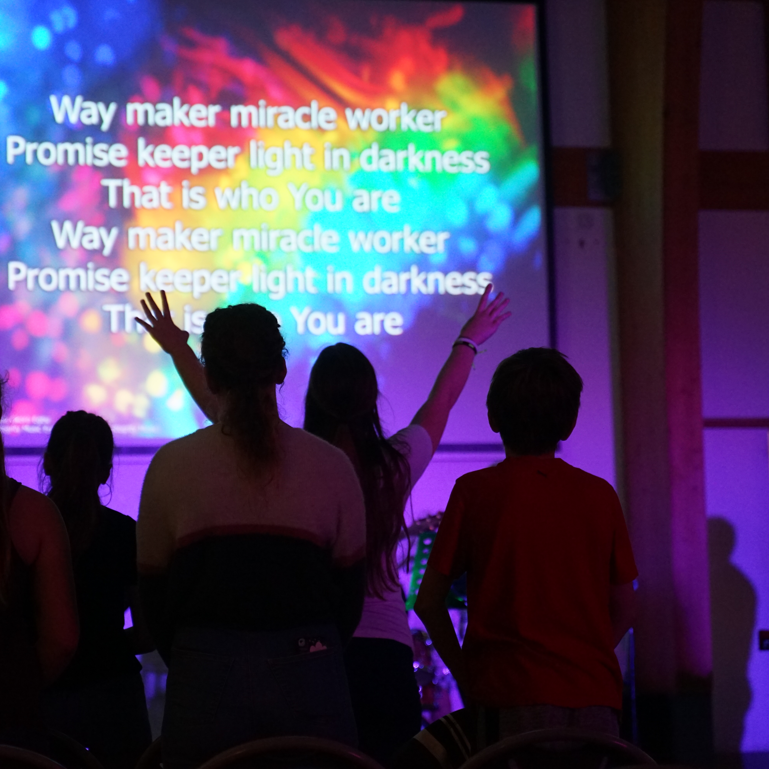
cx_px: 289
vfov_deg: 21.1
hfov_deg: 21.1
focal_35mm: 82
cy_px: 385
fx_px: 2061
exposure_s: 1/160
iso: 3200
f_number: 2.8
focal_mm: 64
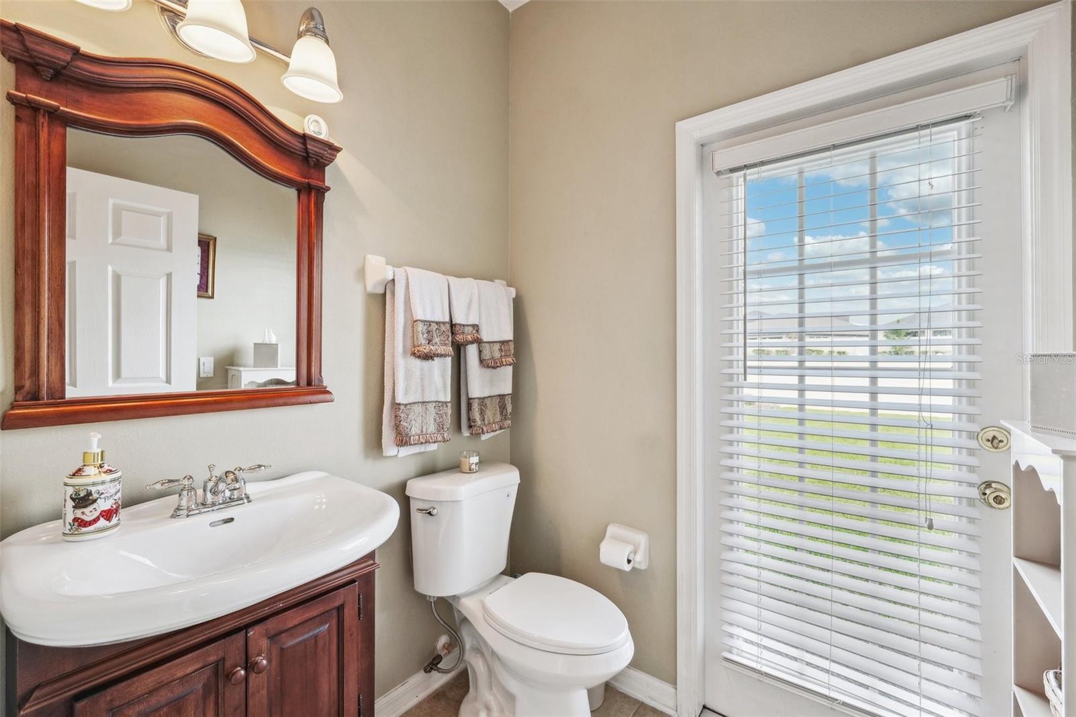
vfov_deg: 81.2
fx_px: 418
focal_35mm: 14
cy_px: 358
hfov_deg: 104.3
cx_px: 538
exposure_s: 1/25
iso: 400
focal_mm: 14
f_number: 8
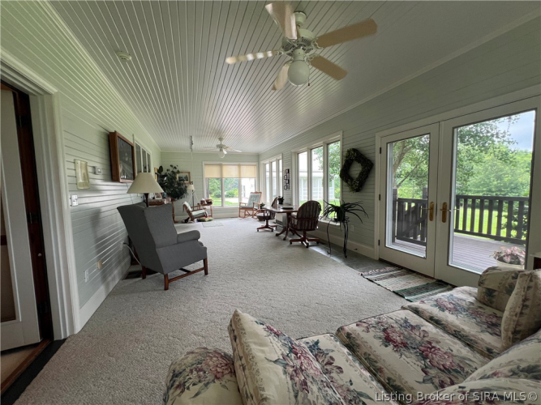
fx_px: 203
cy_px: 202
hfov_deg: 106.2
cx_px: 270
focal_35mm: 13
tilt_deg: -4.0
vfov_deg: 89.9
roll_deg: +1.5
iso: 50
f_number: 1.8
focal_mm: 1.57
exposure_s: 1/99
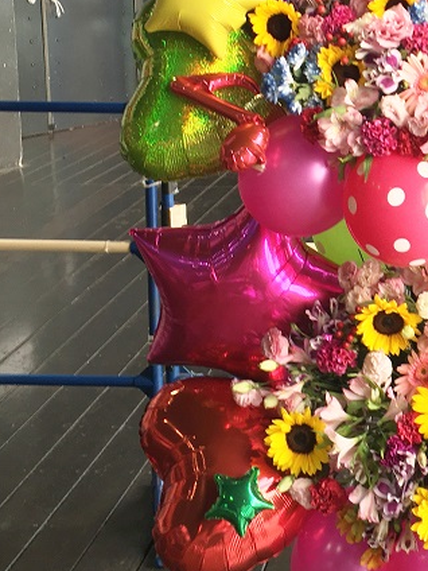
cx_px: 475
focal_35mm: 69
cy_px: 143
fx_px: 1138
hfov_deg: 20.3
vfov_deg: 27.8
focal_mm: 4.2
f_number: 2.2
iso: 25
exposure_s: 1/40
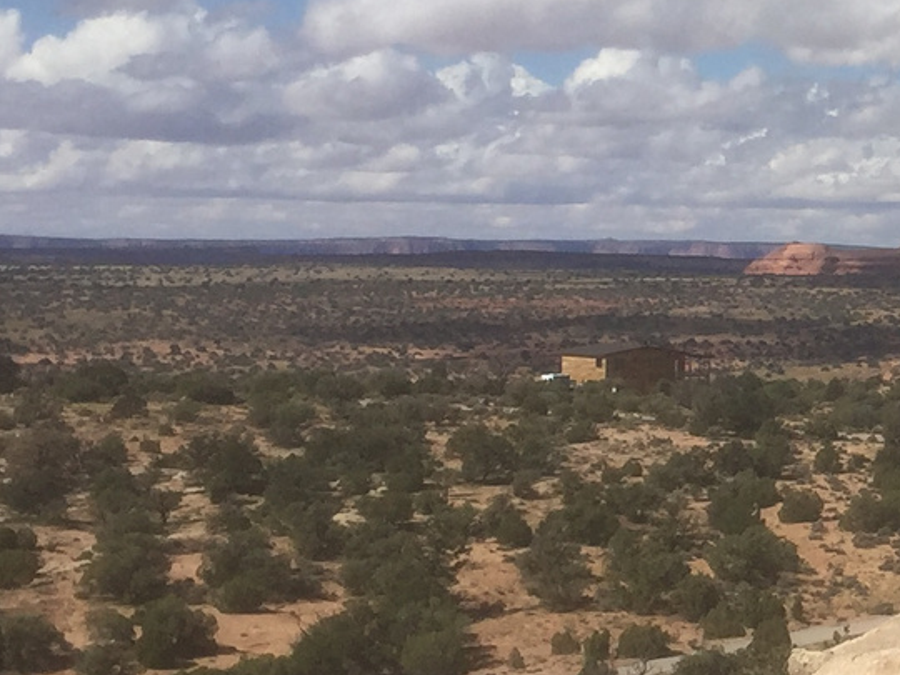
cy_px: 183
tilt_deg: +1.2
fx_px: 2860
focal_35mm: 110
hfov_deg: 16.0
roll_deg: -0.3
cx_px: 1440
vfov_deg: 13.4
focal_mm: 4.15
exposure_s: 1/4405
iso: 32
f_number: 2.2
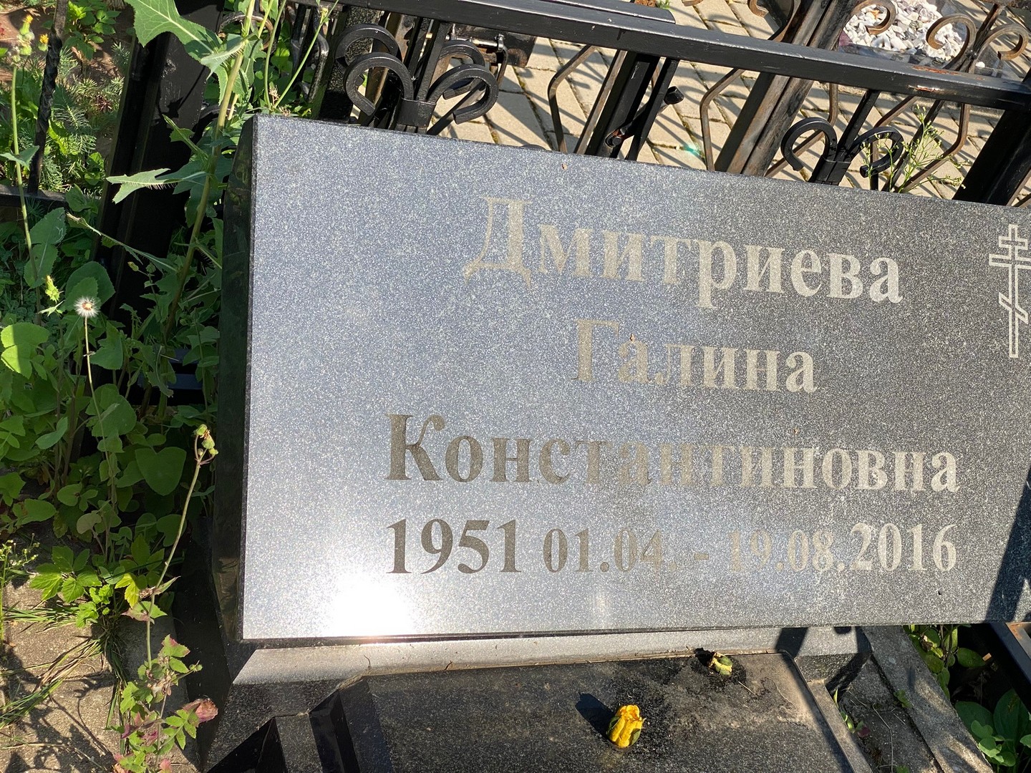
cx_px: 516
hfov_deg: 36.8
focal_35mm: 52
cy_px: 386
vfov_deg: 28.0
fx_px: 1549
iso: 20
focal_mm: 6
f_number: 2
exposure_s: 1/959
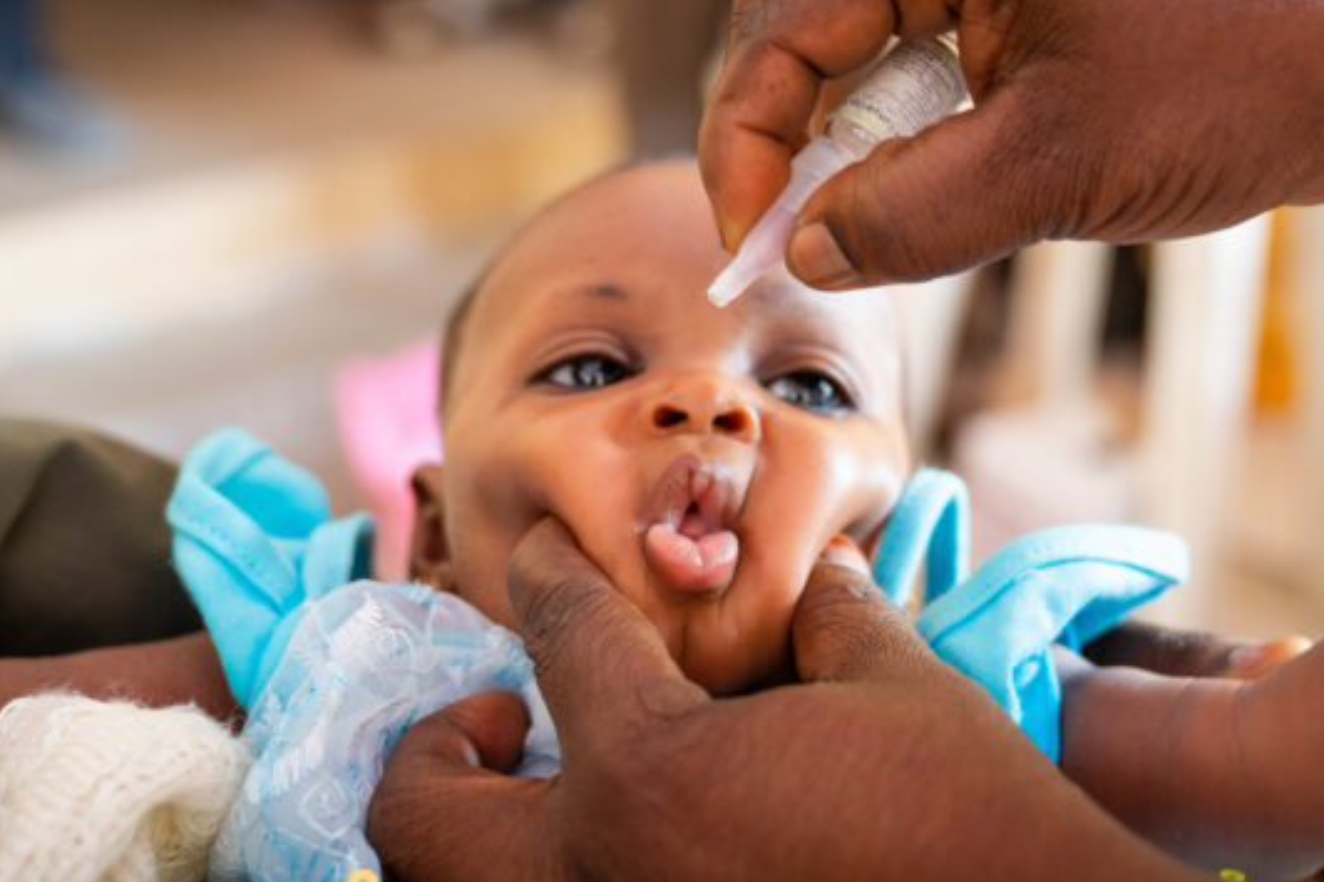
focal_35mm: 49
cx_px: 867
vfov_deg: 27.4
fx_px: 1801
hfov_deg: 39.9
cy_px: 348
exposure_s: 1/50
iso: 800
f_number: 2.8
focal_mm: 34
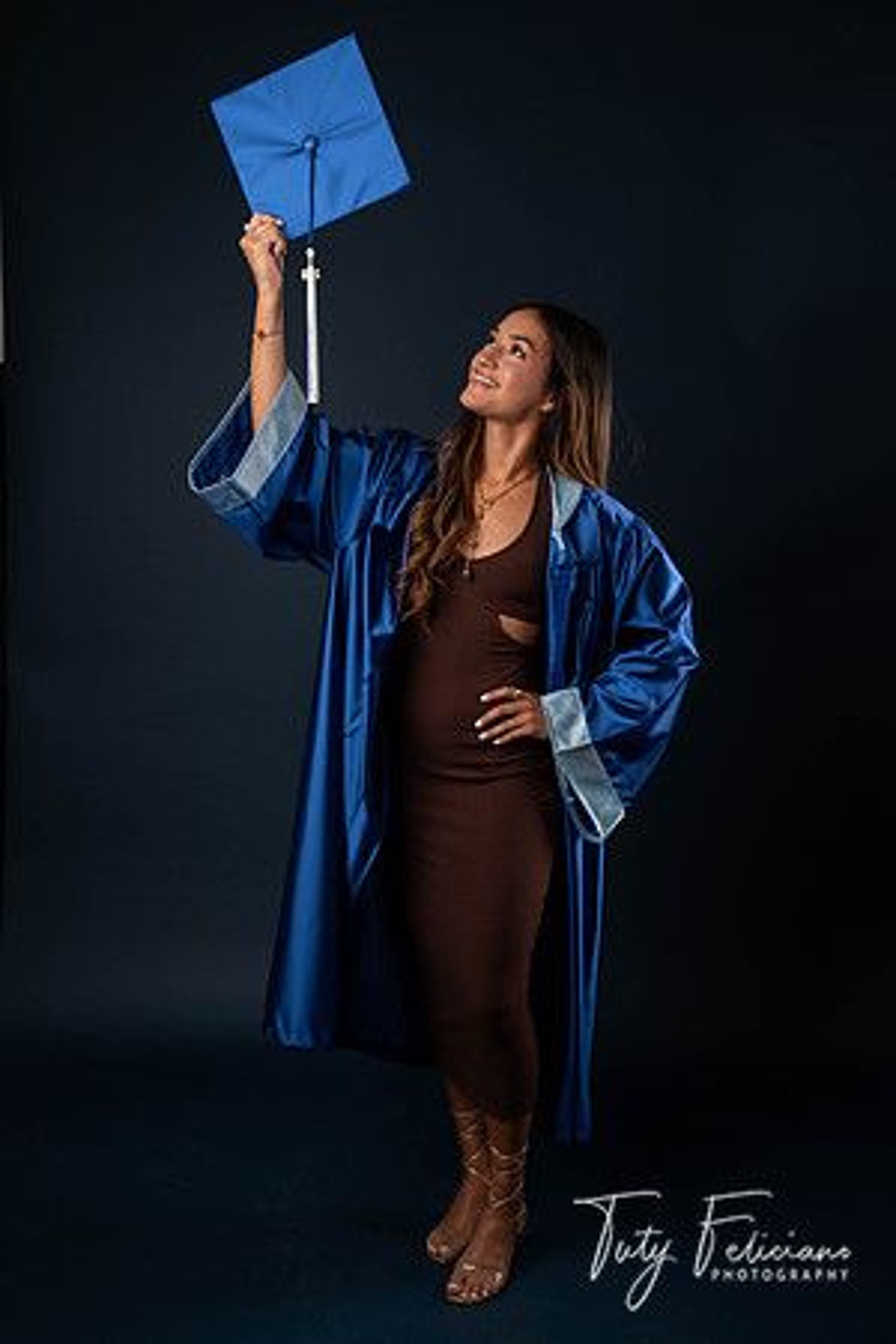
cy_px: 672
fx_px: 1643
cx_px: 448
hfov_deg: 30.5
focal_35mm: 44
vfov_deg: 44.5
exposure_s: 1/100
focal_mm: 44
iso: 200
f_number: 5.6
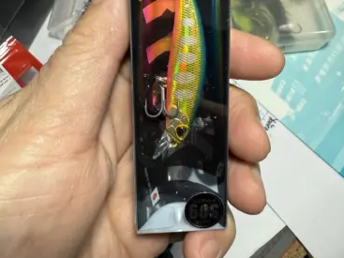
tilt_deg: -62.5
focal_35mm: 33
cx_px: 176
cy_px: 65
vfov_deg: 41.7
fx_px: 328
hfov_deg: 55.4
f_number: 2.2
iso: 125
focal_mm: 2.22
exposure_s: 1/100
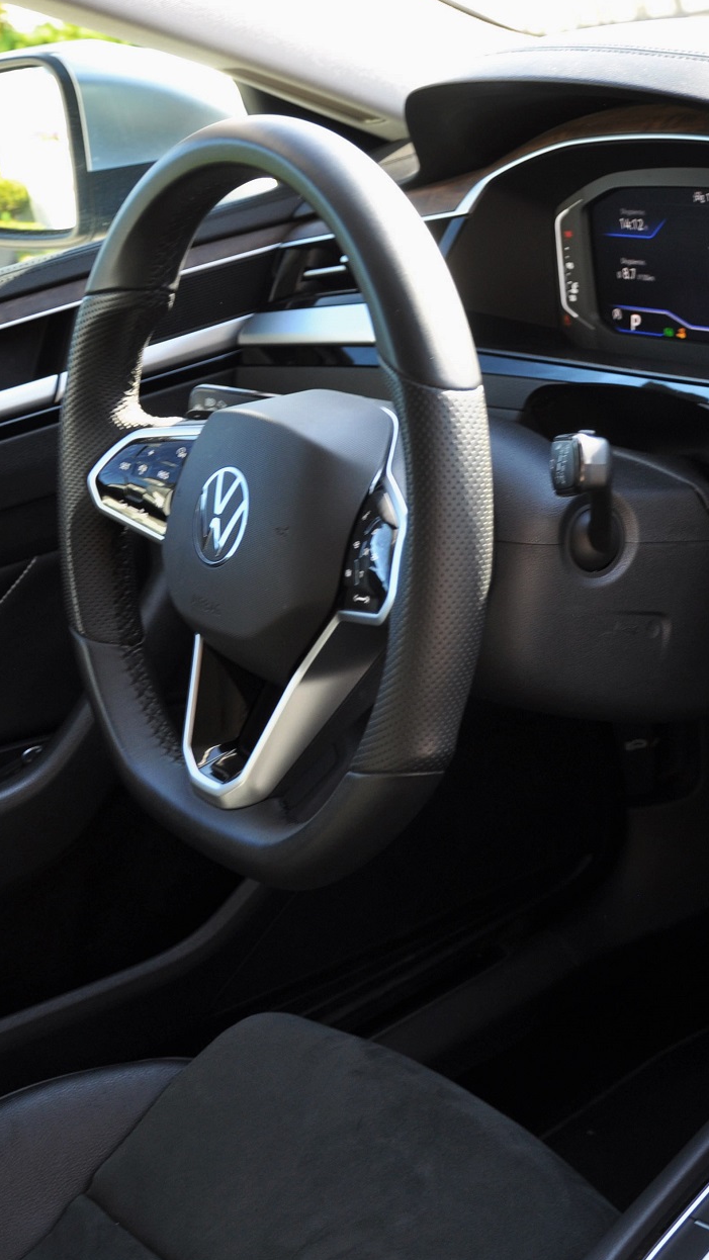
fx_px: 2239
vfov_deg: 31.4
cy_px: 629
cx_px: 732
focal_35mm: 67
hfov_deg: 17.5
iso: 250
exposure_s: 1/80
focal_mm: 28
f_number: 4.5
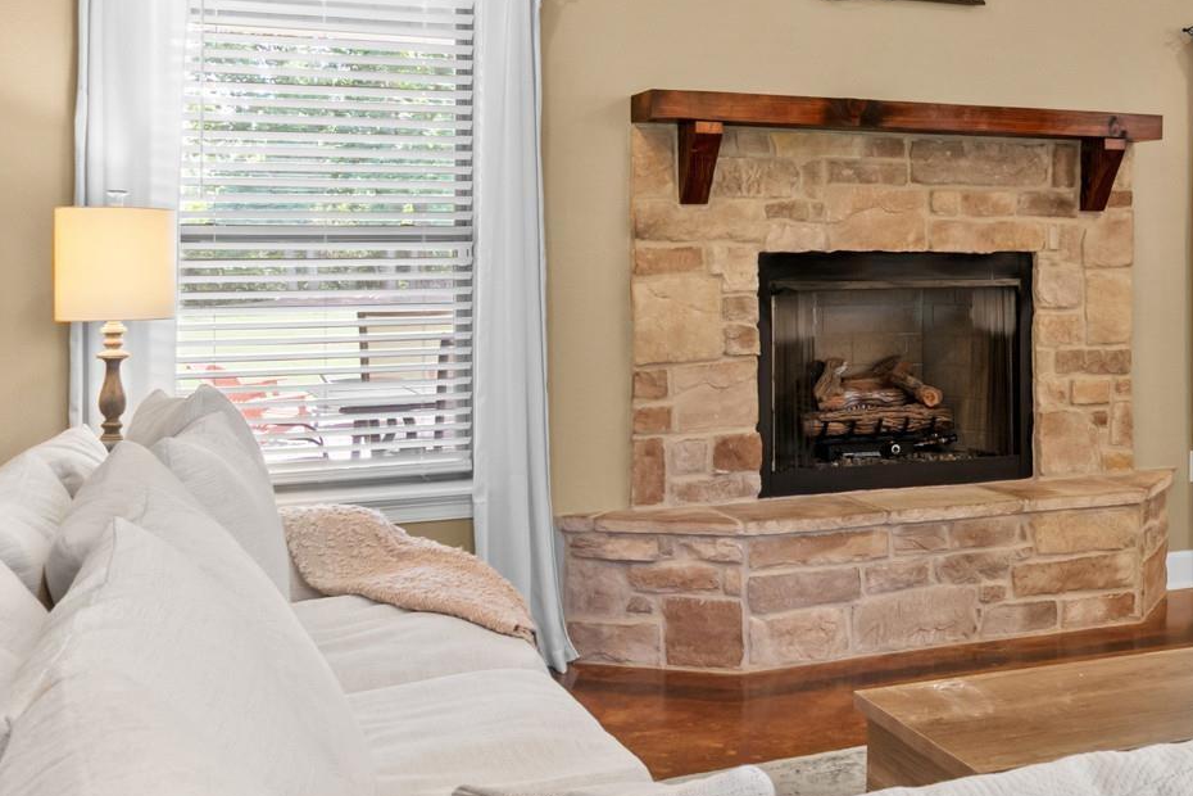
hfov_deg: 41.5
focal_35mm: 44
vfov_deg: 30.0
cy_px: 240
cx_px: 1019
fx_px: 1469
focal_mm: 11
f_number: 9
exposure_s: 1/1.67
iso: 250
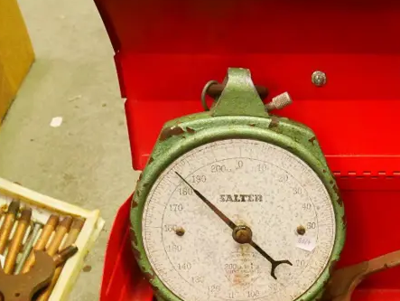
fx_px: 856
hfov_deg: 24.4
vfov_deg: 19.3
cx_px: 449
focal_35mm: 74
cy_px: 312
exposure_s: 1/125
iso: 3200
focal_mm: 16
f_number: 3.9
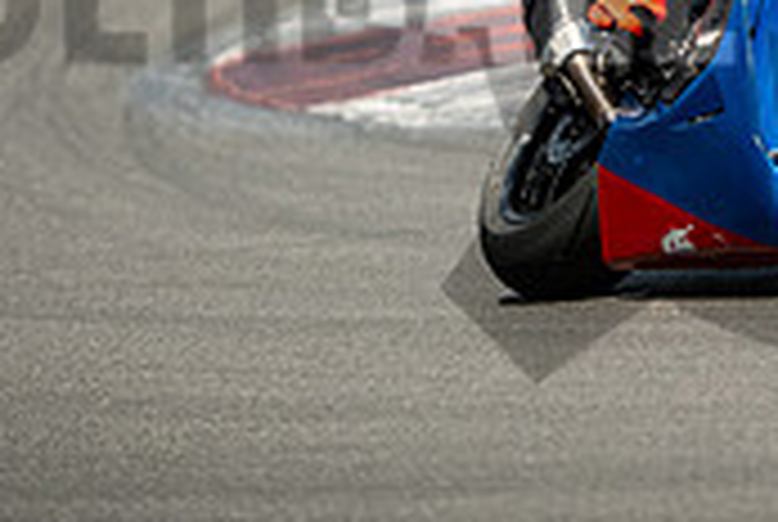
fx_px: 21713
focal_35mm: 1003
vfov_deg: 1.4
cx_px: 877
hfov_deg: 2.1
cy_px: -52
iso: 2000
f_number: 2
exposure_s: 1/2000
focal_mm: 200
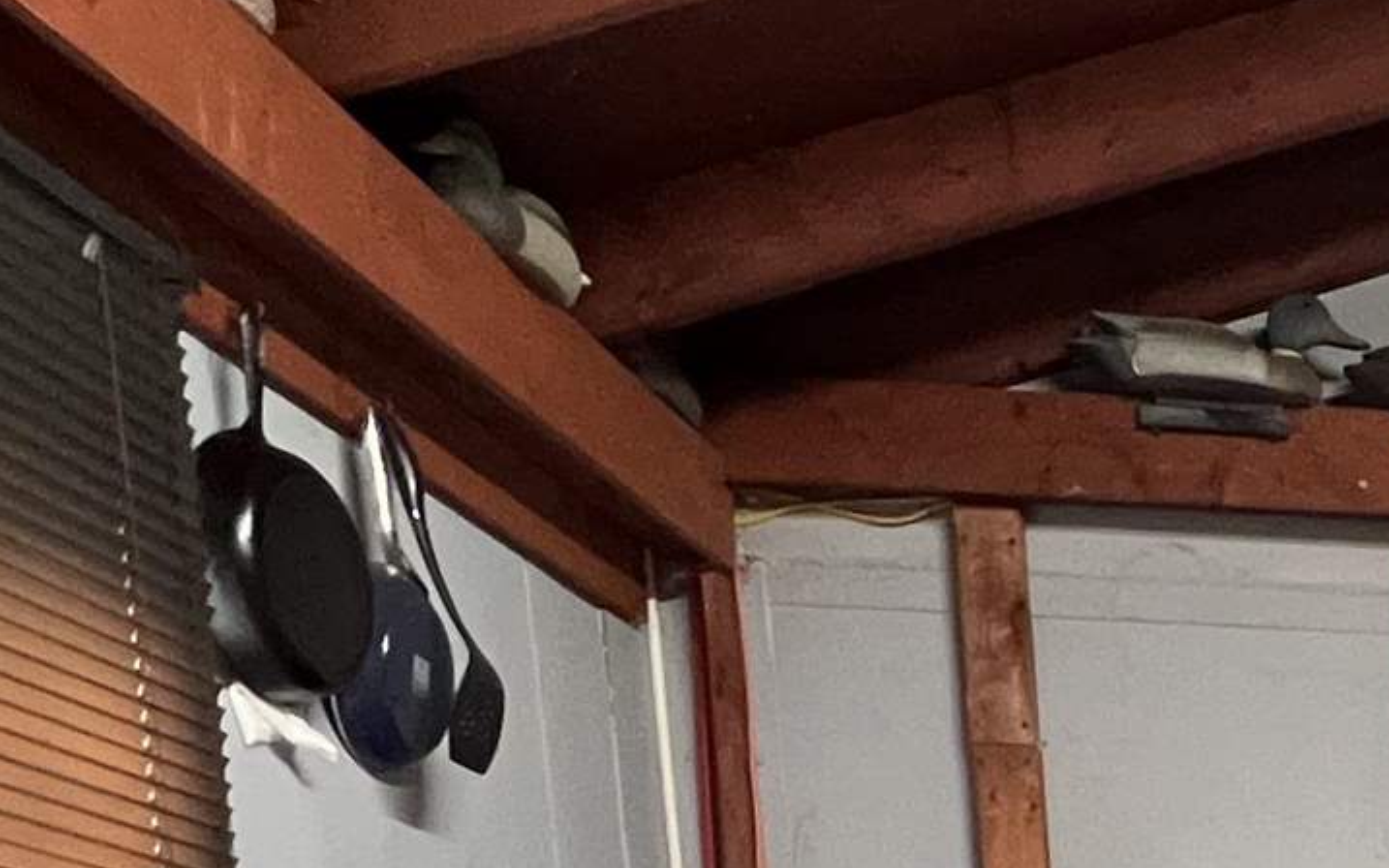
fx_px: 2233
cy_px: 1726
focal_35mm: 59
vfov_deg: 16.7
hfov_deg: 26.0
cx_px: 2061
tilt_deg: -10.6
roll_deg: +0.3
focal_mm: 1.57
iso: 500
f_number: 1.8
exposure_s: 1/42
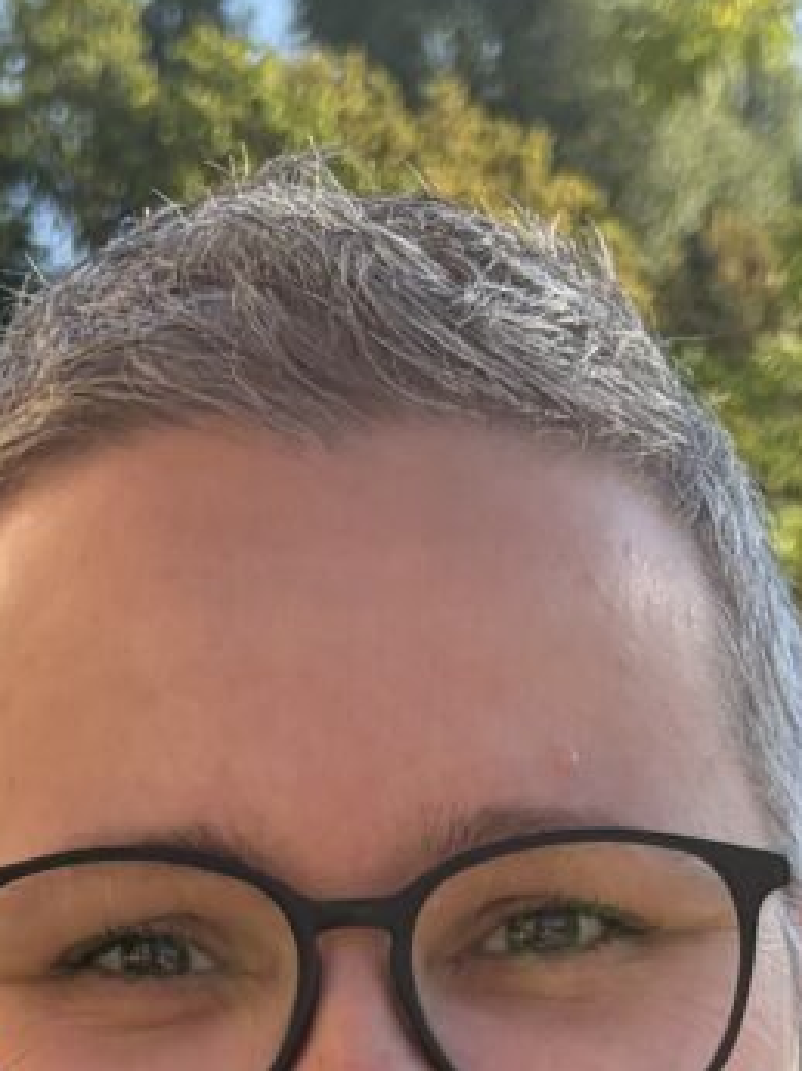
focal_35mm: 77
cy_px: 1470
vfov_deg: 22.2
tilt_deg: -8.9
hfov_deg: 19.1
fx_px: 2382
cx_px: 322
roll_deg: -0.8
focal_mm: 5.96
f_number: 1.6
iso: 64
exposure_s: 1/1587
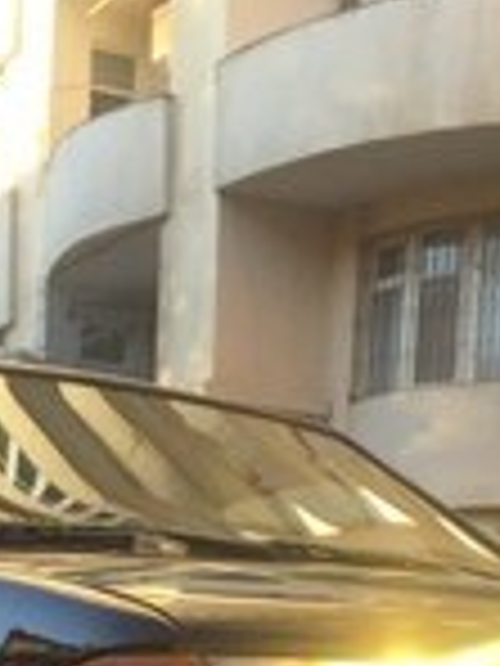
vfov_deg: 17.4
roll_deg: -2.6
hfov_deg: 15.0
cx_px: 18
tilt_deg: -7.5
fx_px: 1868
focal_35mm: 97
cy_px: 1098
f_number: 2.2
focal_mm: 4.15
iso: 32
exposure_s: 1/172
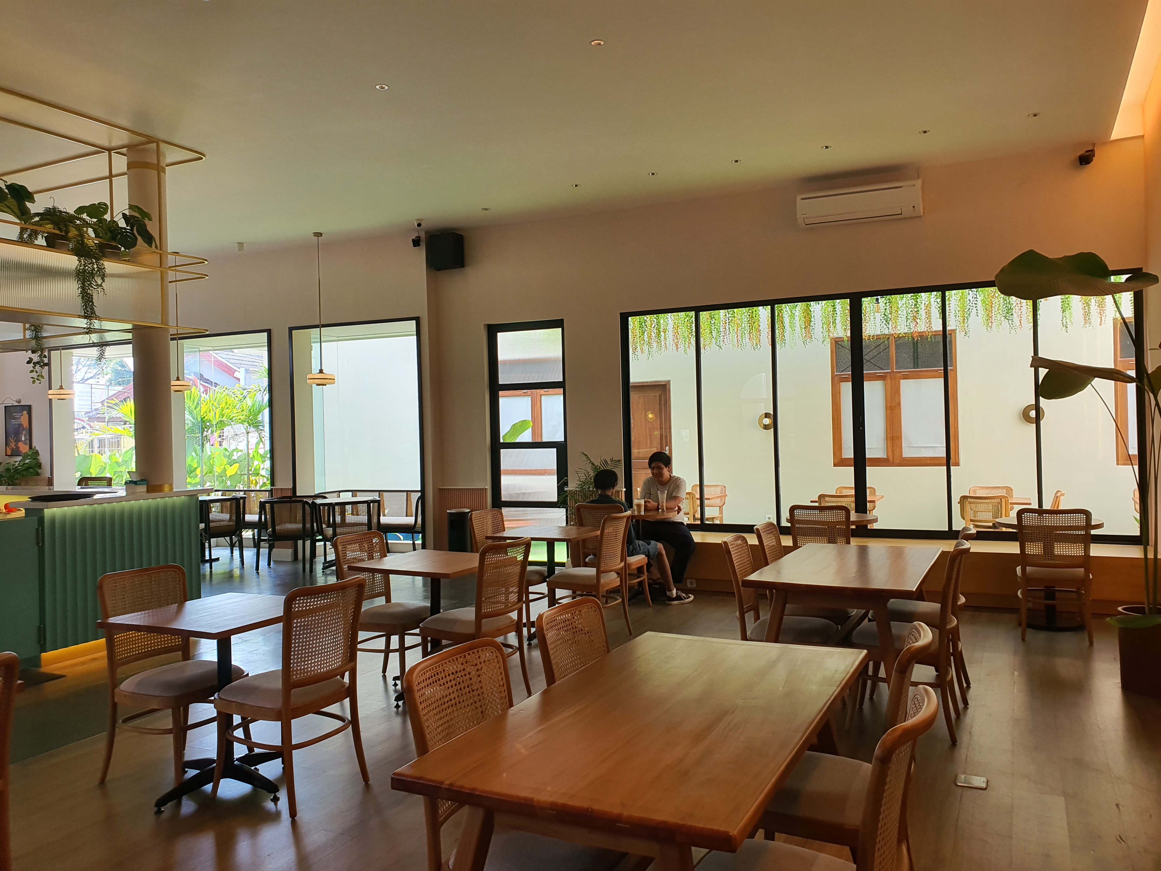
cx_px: 580
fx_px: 872
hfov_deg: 67.3
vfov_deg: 53.1
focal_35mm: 26
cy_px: 436
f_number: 2.4
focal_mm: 4.3
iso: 64
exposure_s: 1/100
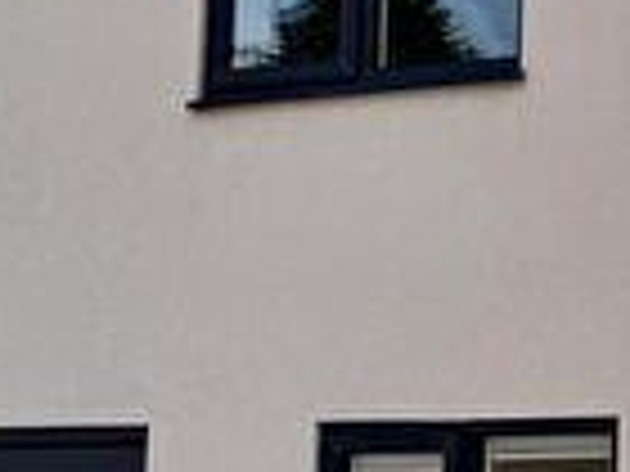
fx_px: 2184
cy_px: 182
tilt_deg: +9.6
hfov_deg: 15.7
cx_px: 792
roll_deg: -0.6
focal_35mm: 120
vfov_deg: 12.3
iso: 80
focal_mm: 6.76
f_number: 1.78
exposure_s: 1/7937
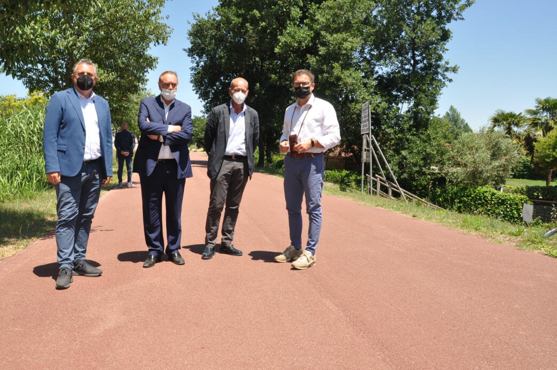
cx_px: 244
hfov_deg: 60.1
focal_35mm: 31
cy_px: 184
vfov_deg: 42.2
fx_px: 479
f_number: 10
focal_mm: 18
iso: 200
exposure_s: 1/200
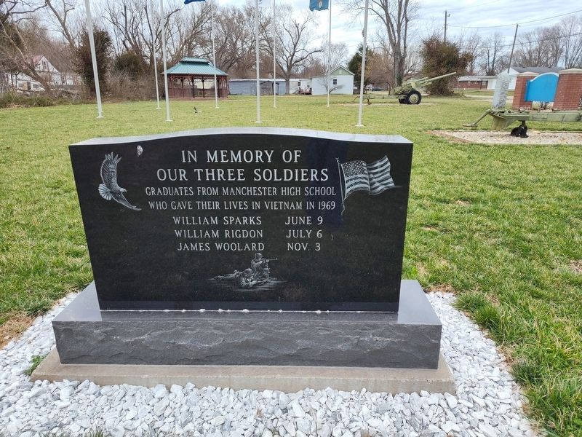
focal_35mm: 23
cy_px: 218
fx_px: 387
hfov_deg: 73.9
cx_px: 291
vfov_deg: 58.9
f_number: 1.8
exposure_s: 1/399
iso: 100
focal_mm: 5.56
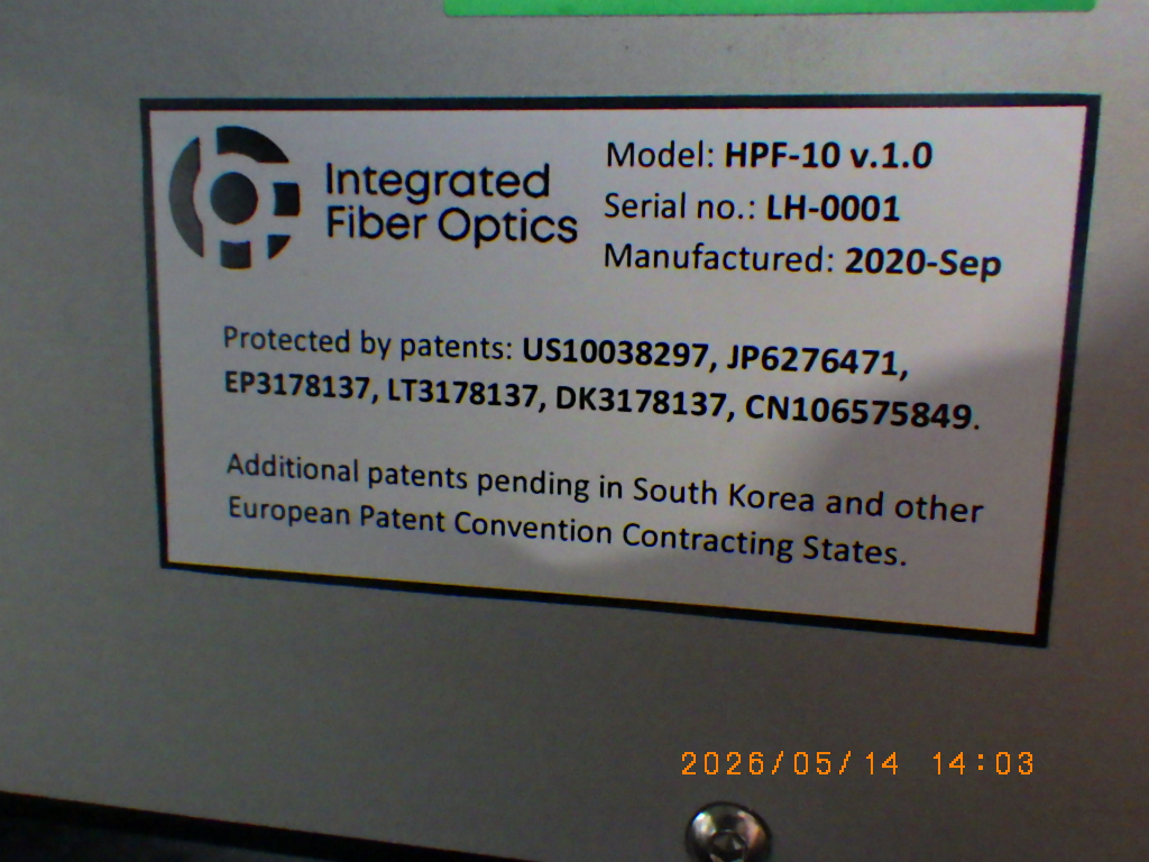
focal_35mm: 34
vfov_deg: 41.8
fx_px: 1129
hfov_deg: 54.0
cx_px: 574
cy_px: 431
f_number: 3.8
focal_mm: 6.1
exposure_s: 1/20
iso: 1600
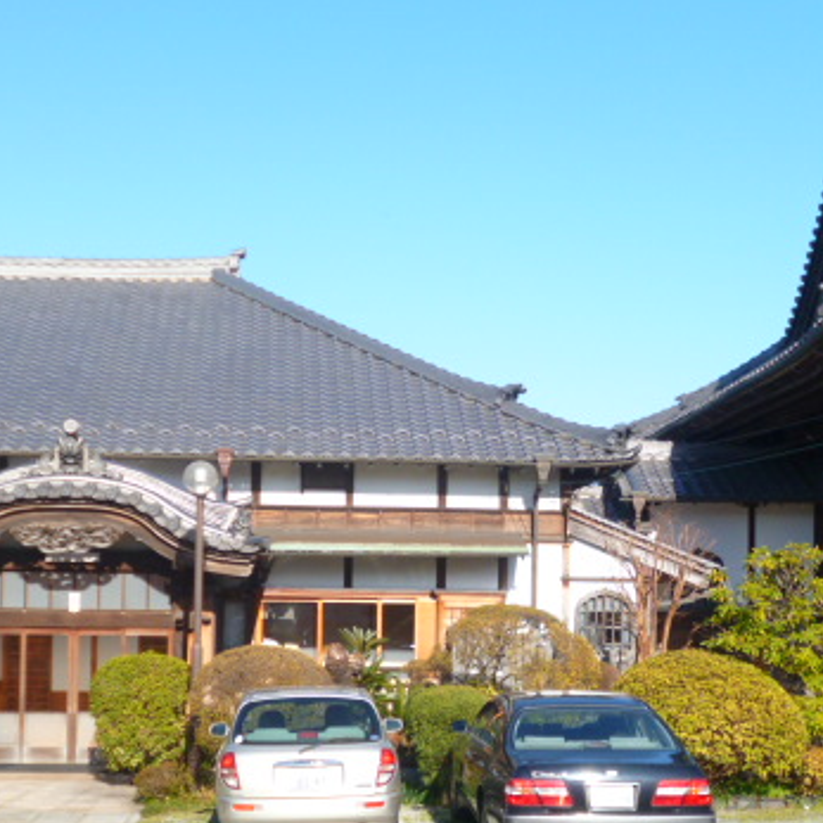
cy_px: 543
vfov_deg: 27.6
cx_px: 444
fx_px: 1668
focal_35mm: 62
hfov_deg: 27.7
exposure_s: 1/640
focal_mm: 6.8
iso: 100
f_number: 3.2
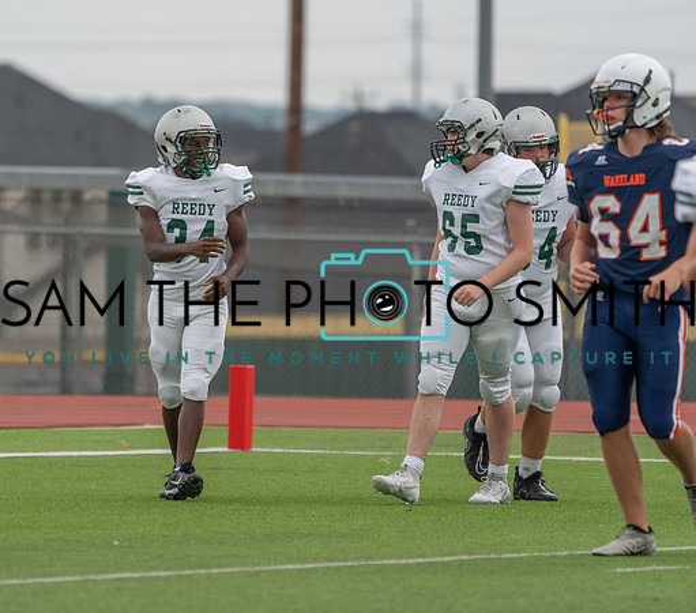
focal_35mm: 507
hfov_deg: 3.7
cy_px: 287
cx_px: 207
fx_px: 10863
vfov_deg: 3.2
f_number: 5.6
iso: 800
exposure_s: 1/1000
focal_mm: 400
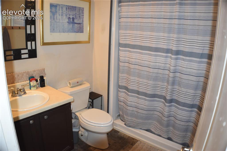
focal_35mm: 33
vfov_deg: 39.9
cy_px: 76
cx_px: 114
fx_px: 208
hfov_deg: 57.2
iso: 800
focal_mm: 22
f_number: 3.8
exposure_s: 1/60
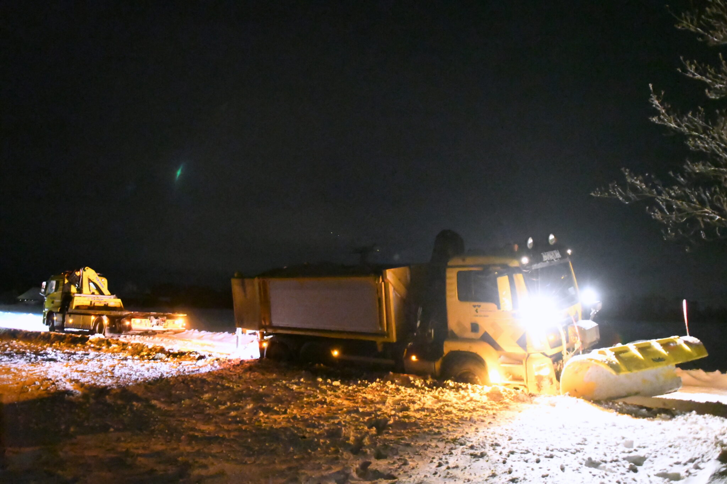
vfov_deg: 43.6
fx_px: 606
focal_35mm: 30
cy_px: 242
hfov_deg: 61.9
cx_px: 364
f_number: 2.8
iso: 40000
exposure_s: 1/30
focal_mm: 20
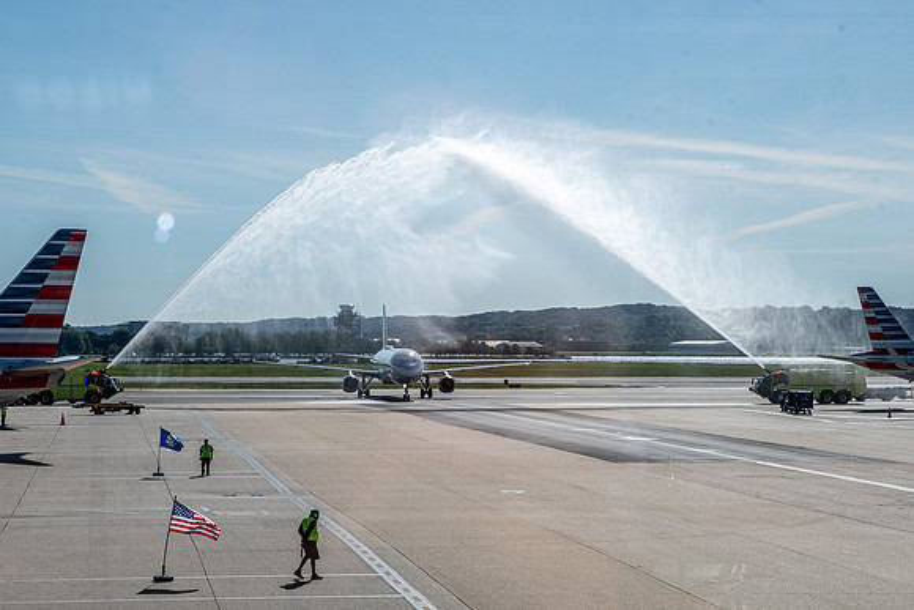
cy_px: 365
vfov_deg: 15.6
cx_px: 396
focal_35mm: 87
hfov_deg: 23.2
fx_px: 2221
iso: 100
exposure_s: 1/125
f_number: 16
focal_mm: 48
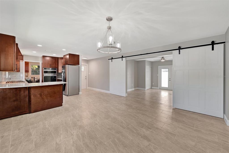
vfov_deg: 81.2
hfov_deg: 104.3
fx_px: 89
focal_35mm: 14
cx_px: 114
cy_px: 76
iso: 200
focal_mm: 14
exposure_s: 1/125
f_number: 2.8
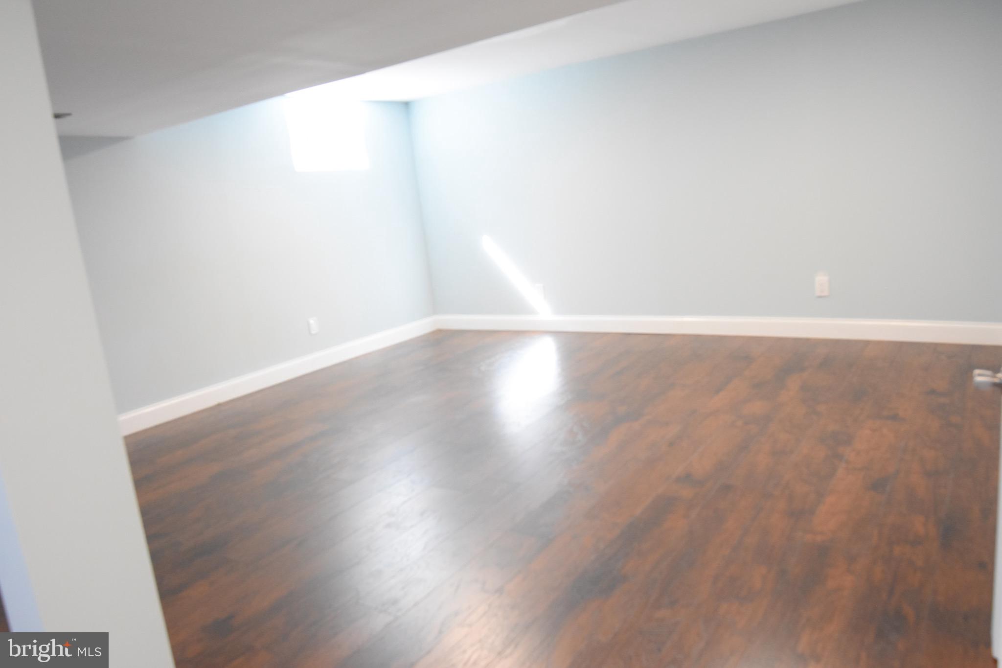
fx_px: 668
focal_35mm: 24
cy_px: 334
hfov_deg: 73.7
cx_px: 501
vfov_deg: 53.1
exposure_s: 1/60
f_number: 4
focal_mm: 16
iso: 2500
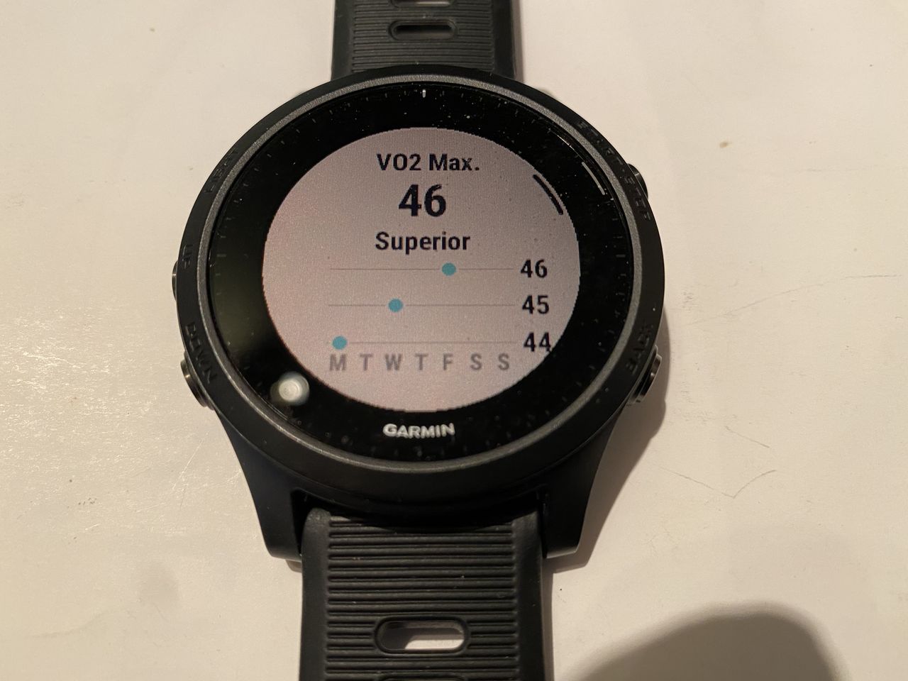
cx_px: 454
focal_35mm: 26
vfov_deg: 53.1
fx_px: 682
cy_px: 340
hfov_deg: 67.3
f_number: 1.8
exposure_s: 1/50
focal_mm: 4.25
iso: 250
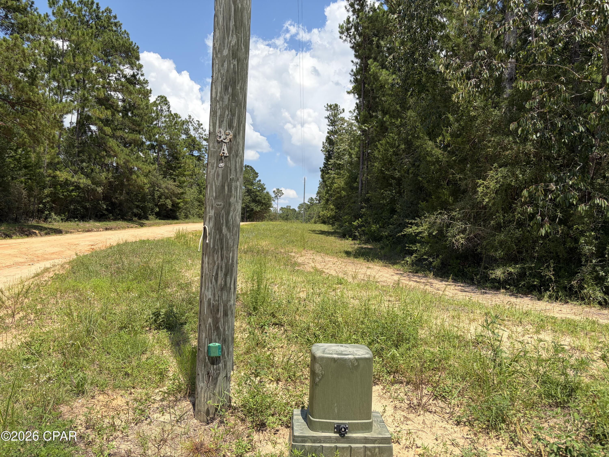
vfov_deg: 53.1
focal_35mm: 26
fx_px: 457
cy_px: 228
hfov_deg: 67.3
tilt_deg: +1.8
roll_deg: -0.7
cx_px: 304
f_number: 1.6
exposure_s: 1/3125
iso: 50
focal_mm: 5.96
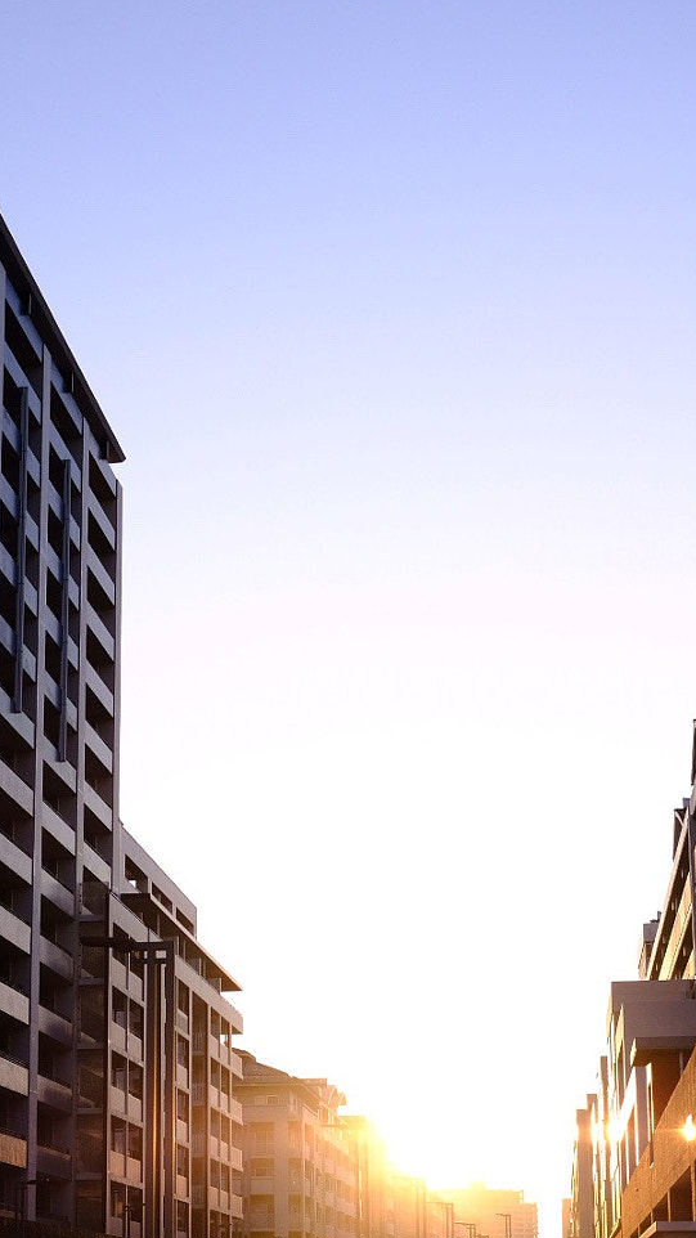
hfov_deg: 19.6
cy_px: 955
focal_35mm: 61
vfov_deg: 33.5
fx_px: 2002
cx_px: 170
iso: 400
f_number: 4
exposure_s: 1/1600
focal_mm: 23
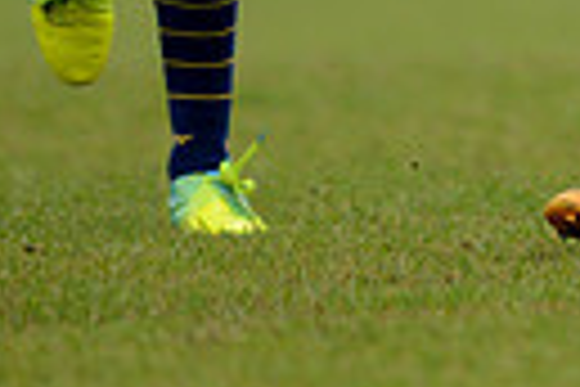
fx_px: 30480
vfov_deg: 0.7
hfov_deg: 1.1
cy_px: -470
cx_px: 935
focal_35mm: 1892
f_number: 4
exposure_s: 1/1000
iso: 800
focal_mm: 420
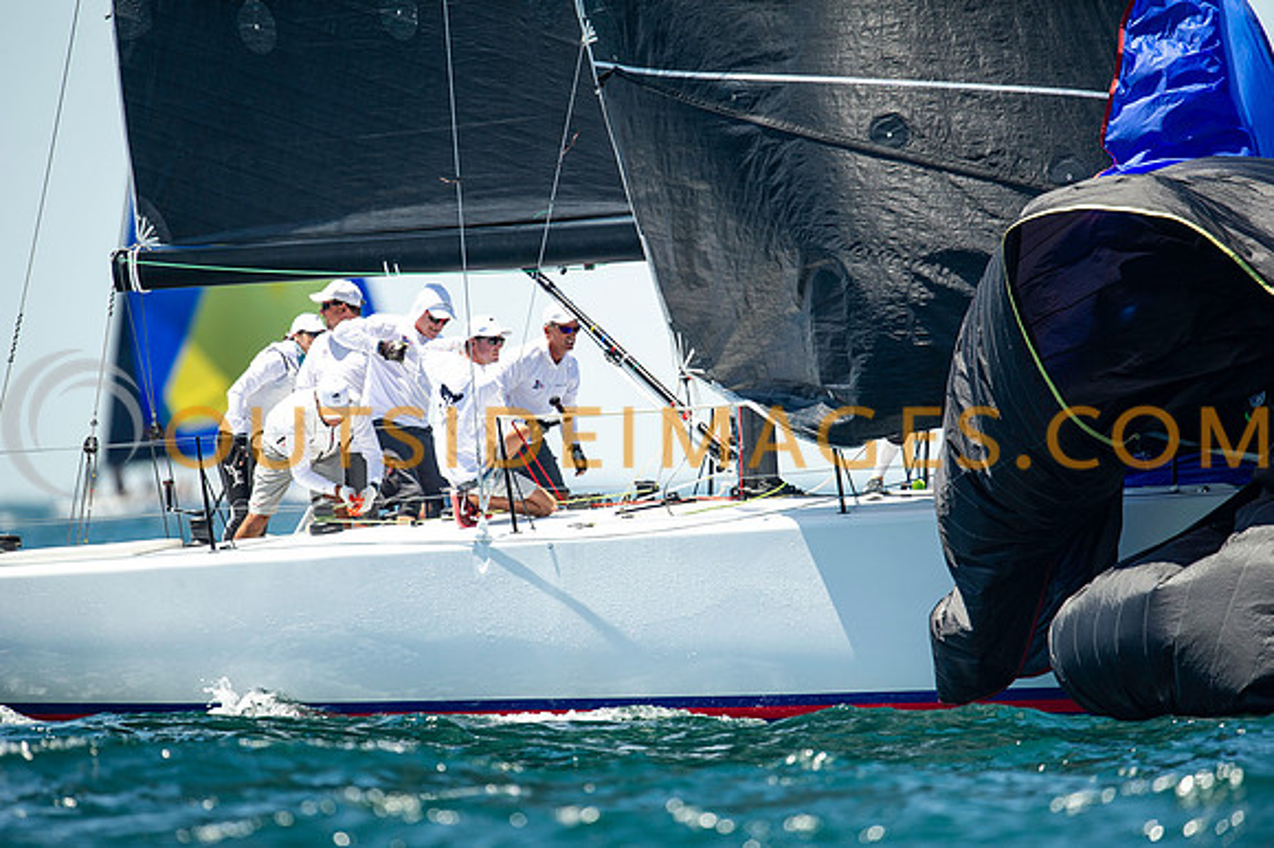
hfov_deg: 3.4
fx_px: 21220
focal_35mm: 600
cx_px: 637
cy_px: 424
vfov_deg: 2.3
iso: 400
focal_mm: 600
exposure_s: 1/1600
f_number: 5
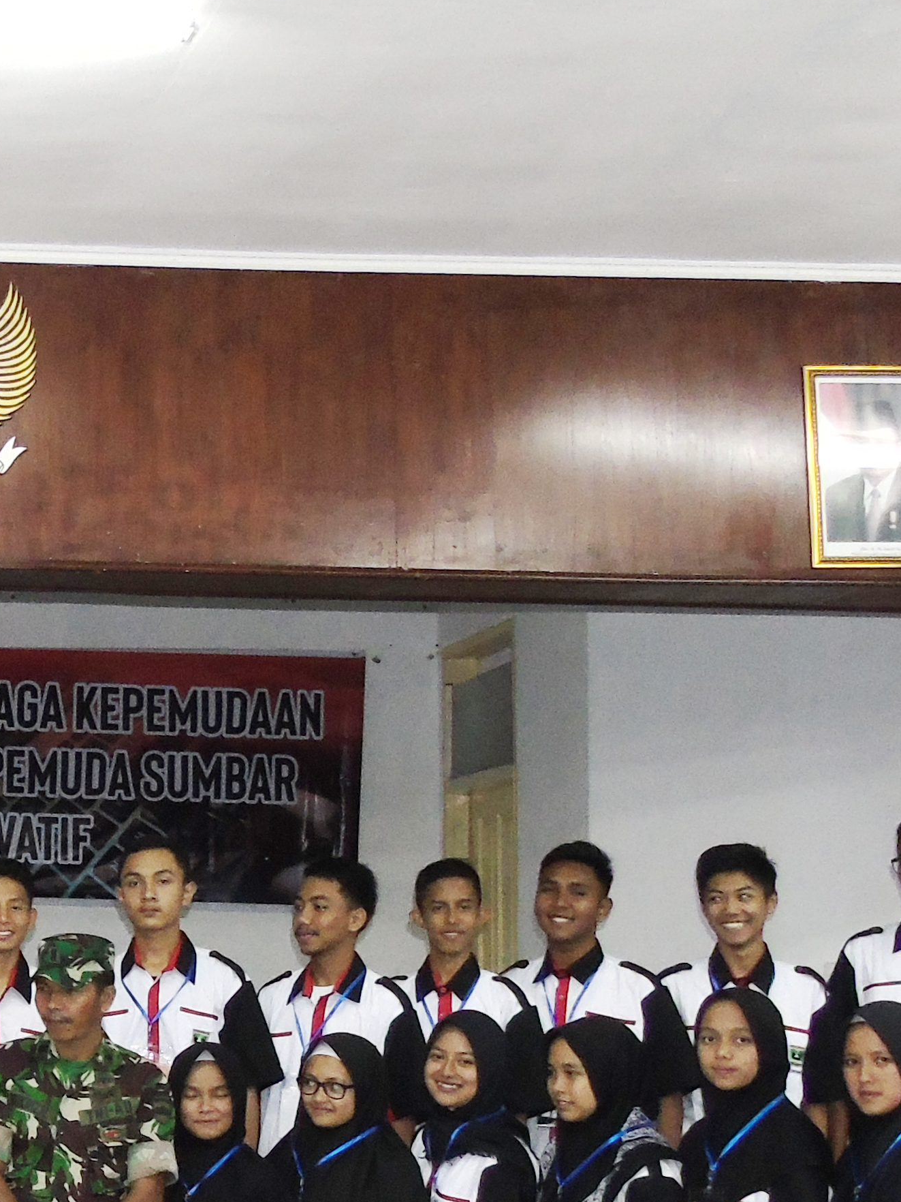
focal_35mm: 73
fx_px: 2533
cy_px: 816
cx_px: -303
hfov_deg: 18.6
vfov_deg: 26.5
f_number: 3.4
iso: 200
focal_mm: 4.4
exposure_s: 1/30
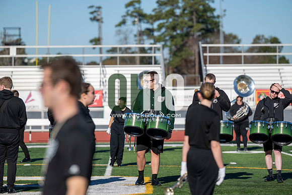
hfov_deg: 10.3
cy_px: 98
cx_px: 146
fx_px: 1623
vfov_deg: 6.9
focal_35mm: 200
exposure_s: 1/2000
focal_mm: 200
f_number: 4
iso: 160
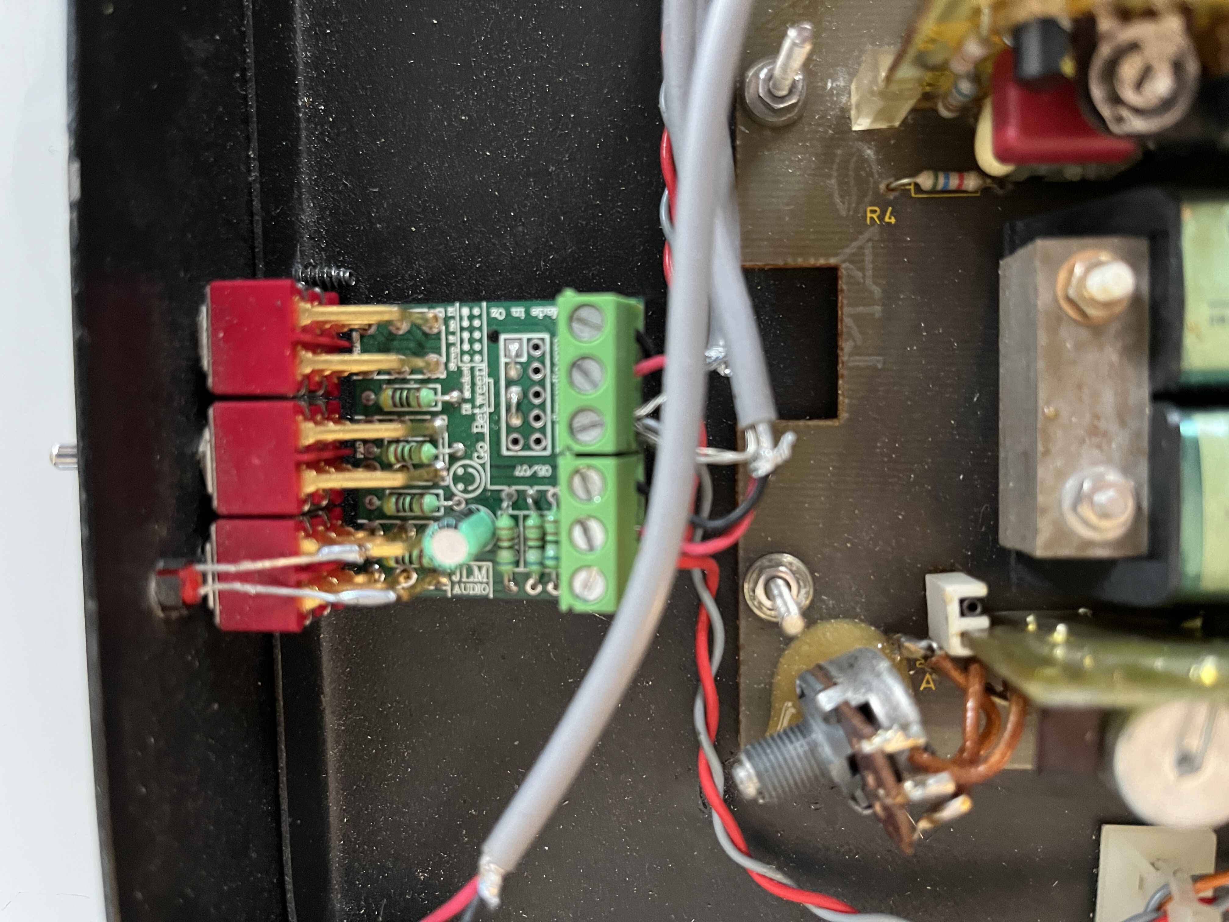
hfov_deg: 67.3
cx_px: 614
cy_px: 461
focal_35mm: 26
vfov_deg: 53.1
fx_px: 923
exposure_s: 1/37
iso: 640
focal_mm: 5.1
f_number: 1.6
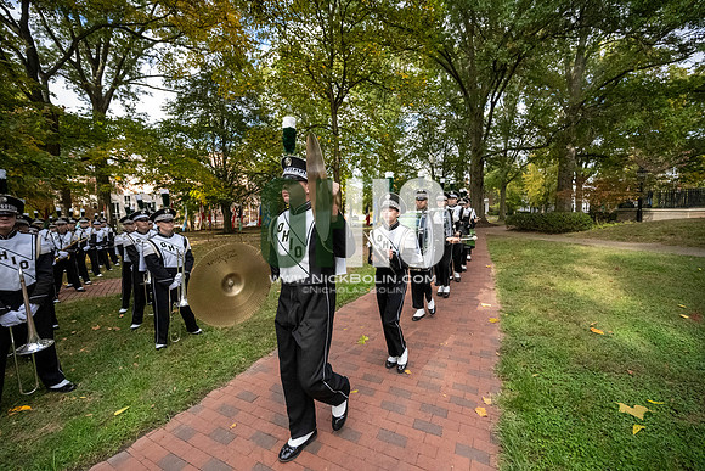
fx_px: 274
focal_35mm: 14
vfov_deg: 81.2
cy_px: 236
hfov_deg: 104.2
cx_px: 352
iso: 6400
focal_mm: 14
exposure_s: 1/8000
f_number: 4
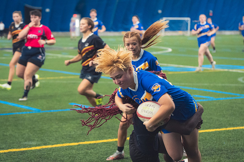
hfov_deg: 19.5
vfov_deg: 13.0
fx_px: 711
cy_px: 81
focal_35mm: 105
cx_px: 122
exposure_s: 1/320
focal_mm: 70
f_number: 2.8
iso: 5000
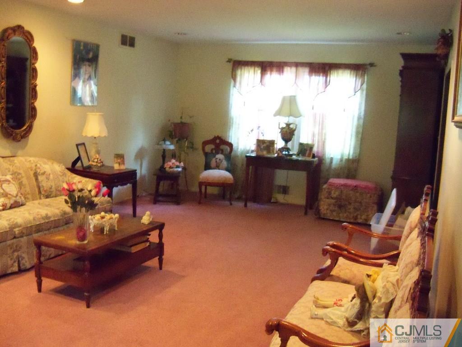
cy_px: 174
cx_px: 231
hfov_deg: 52.6
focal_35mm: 35
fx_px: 467
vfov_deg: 40.7
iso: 1600
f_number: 3.5
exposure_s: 1/30
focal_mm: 6.2
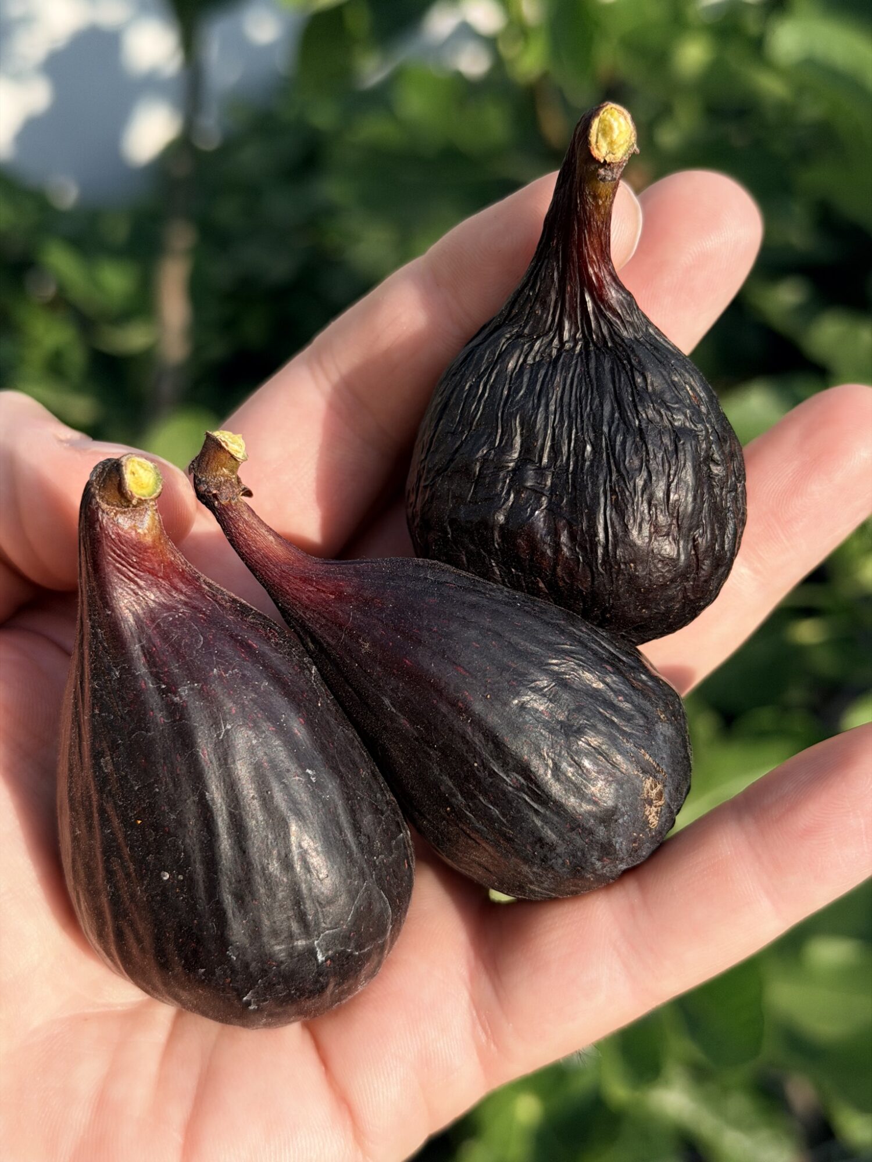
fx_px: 1612
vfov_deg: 39.7
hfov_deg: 30.3
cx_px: 436
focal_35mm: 48
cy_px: 581
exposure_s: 1/2976
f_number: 1.78
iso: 64
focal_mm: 6.76
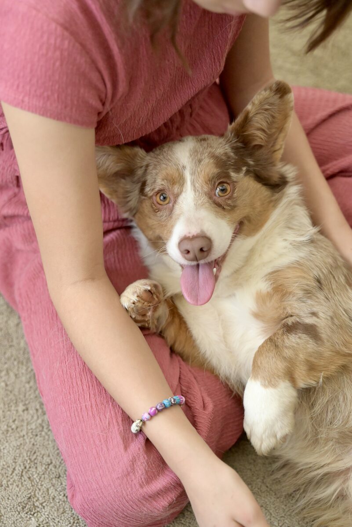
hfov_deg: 26.0
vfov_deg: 38.2
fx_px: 762
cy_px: 264
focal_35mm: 52
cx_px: 176
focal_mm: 52
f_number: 3.2
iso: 4000
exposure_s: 1/800
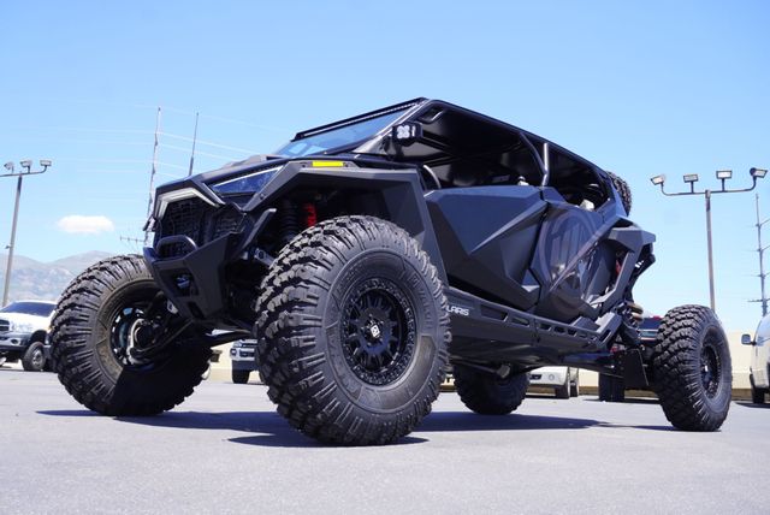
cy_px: 258
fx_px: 739
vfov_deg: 38.4
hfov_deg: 55.1
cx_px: 385
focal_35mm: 34
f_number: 8
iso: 100
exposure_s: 1/100
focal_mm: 23
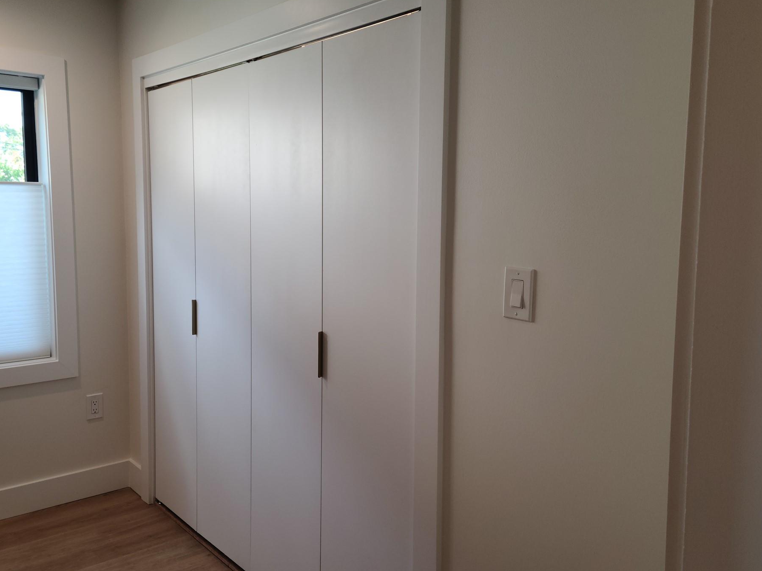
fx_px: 704
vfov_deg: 44.2
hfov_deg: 56.8
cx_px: 360
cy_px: 287
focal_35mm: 32
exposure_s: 1/60
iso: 64
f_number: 2
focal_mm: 5.9
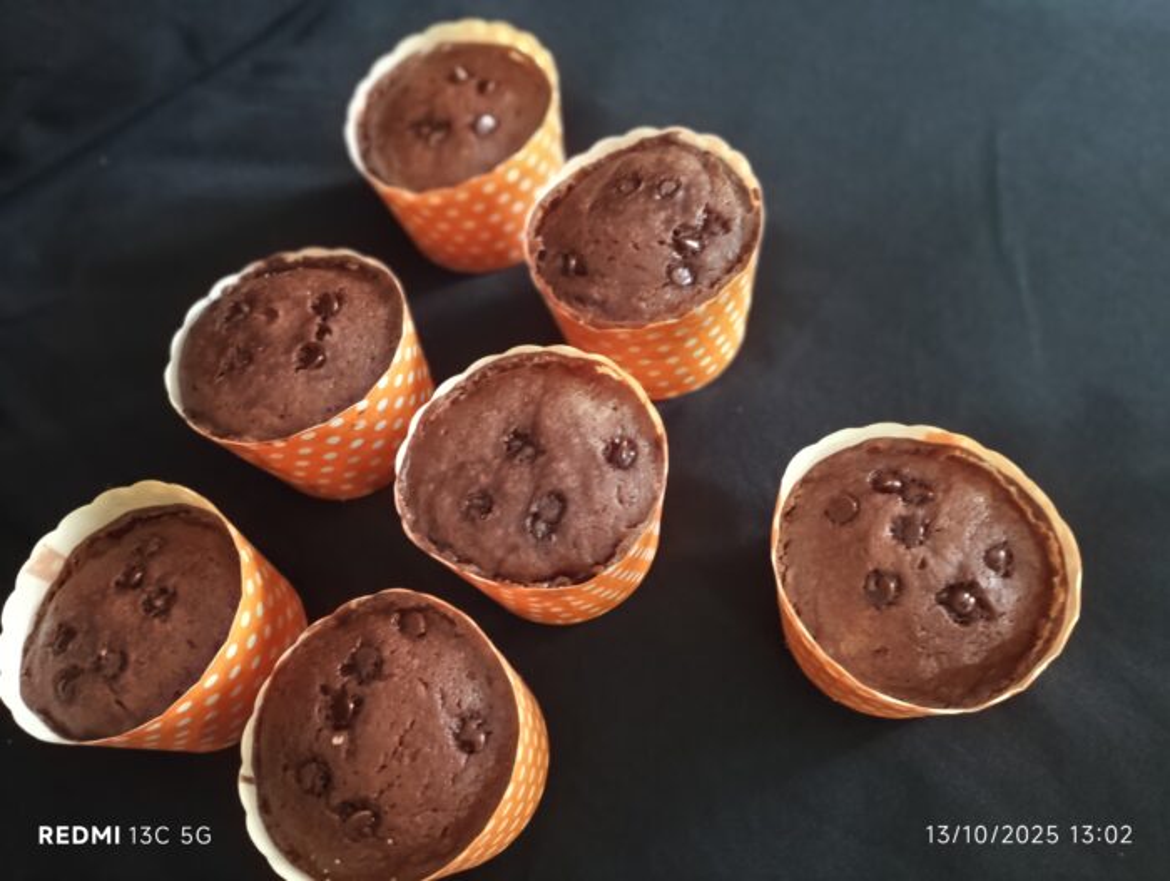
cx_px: 585
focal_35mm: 28
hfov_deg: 63.4
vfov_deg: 49.9
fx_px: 948
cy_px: 440
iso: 3543
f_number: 1.8
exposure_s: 1/20
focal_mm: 4.26
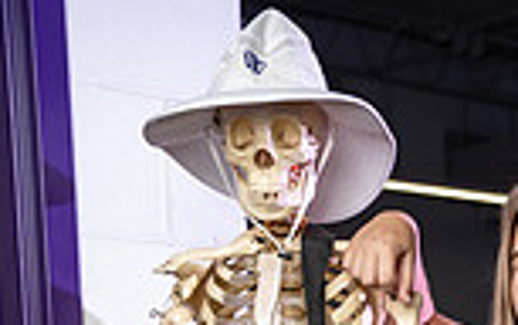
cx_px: 430
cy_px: 728
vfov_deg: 11.4
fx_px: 1399
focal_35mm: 99
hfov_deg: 20.7
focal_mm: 33
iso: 250
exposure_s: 1/250
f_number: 4.5
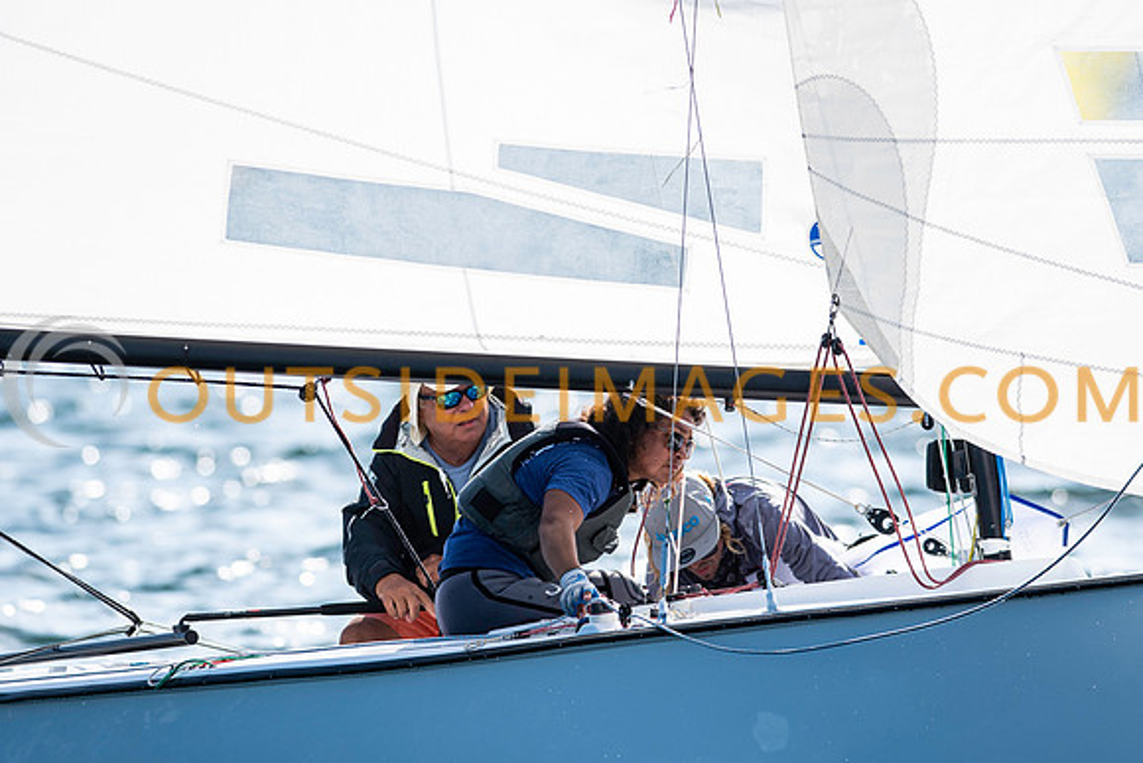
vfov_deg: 3.1
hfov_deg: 4.6
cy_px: 382
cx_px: 572
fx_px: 14290
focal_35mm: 450
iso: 200
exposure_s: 1/2000
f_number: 5
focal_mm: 300
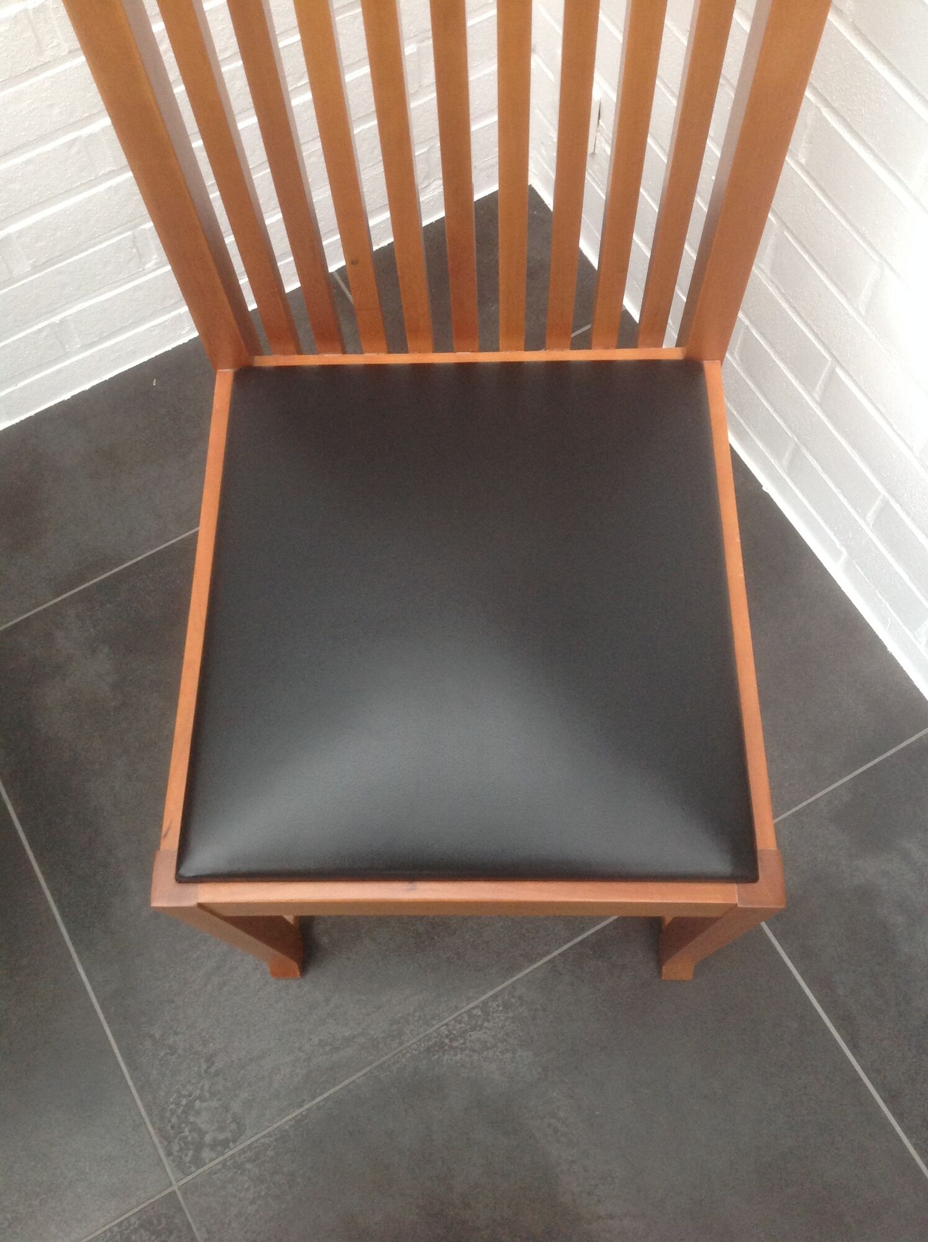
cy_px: 621
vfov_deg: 52.7
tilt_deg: -68.0
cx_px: 464
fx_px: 1254
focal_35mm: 35
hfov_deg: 40.6
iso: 160
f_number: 2.4
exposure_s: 1/15
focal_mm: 4.28
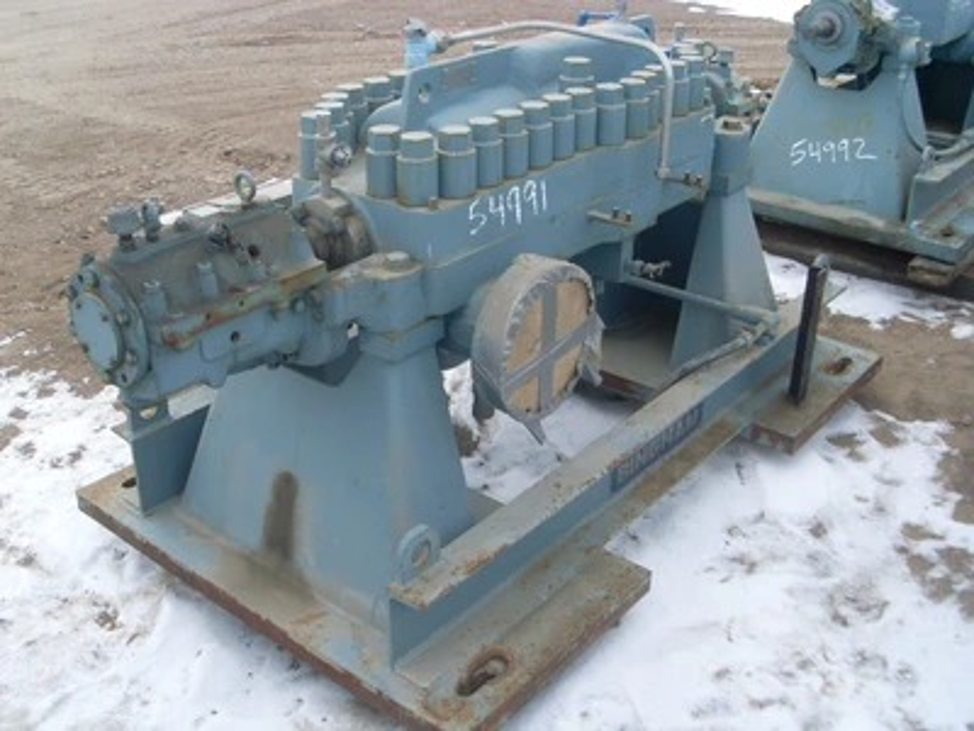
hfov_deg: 49.0
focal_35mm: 38
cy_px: 366
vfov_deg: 37.7
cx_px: 487
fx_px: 1069
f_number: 7.7
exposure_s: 1/125
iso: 80
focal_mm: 6.3
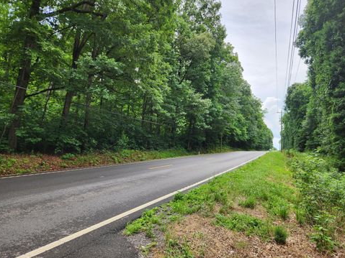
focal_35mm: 24
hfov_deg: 71.6
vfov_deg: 56.8
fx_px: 239
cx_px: 176
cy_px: 133
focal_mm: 5.4
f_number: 1.8
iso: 20
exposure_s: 1/611
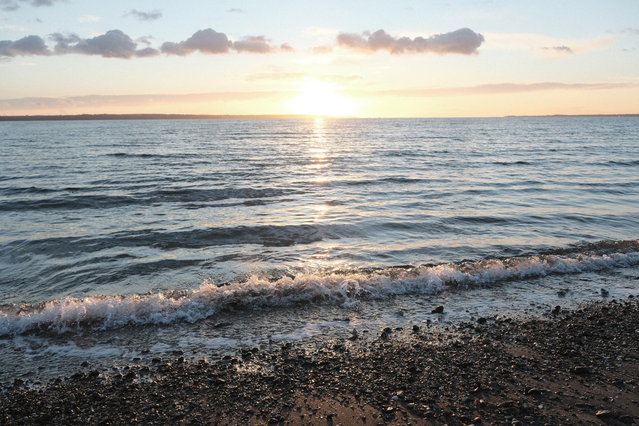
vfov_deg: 45.0
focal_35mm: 29
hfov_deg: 63.7
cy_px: 213
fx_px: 515
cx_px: 320
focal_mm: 19.2
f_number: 7.1
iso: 640
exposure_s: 1/280
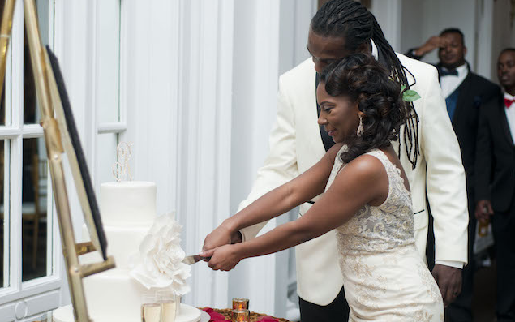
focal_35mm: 77
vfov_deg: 16.9
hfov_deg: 26.8
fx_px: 1081
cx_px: 257
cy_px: 158
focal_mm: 50
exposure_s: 1/100
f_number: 2.2
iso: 200
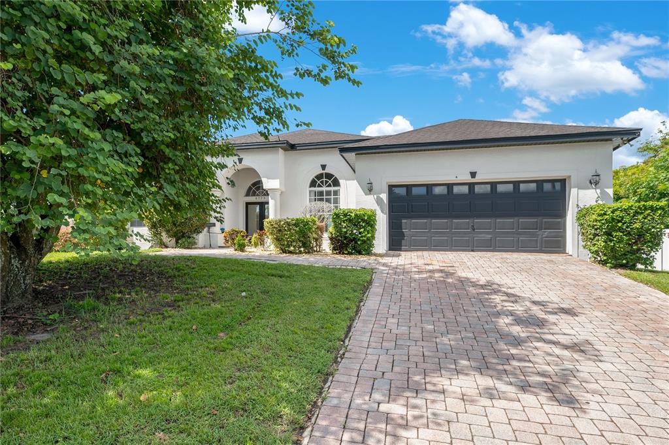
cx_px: 334
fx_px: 297
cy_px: 222
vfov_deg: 73.7
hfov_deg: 96.8
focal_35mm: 16
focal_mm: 16
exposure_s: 1/320
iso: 320
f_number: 8
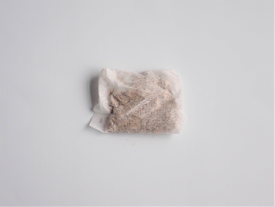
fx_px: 397
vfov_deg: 29.1
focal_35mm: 50
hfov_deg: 38.2
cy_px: 104
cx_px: 138
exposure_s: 1/50
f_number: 3.2
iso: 250
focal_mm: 9.01
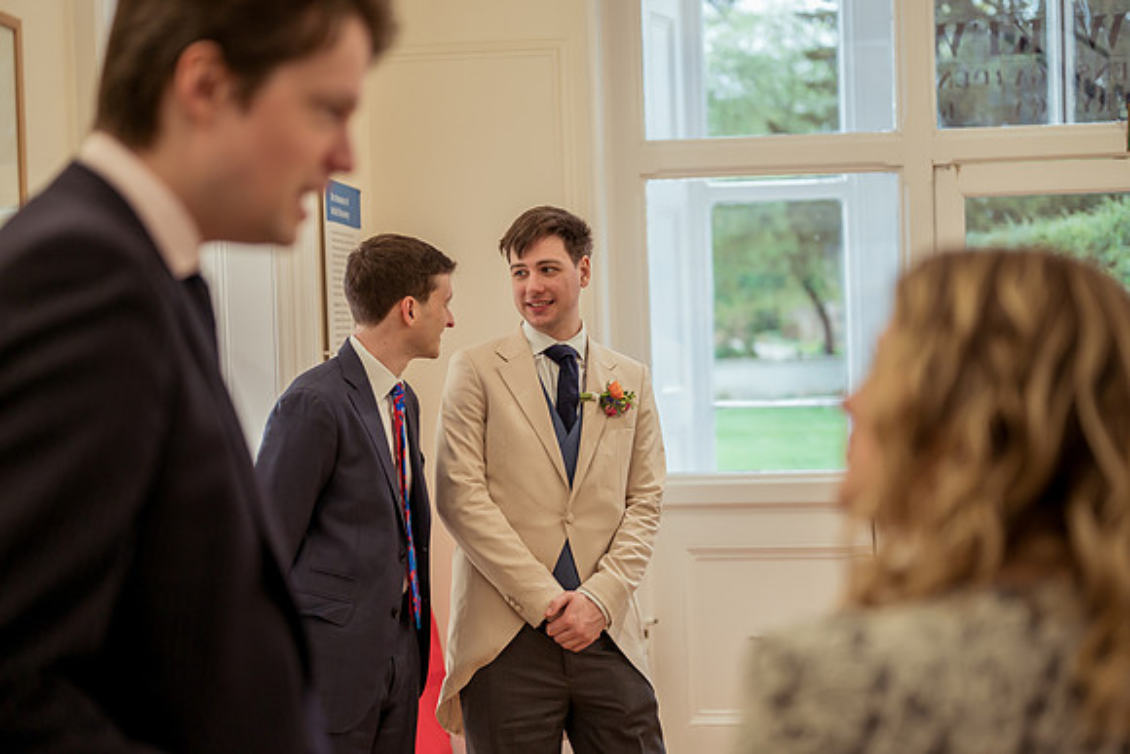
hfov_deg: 39.5
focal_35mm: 50
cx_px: 565
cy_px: 377
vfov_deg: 27.0
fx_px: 1572
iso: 720
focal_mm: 50
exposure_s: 1/500
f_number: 2
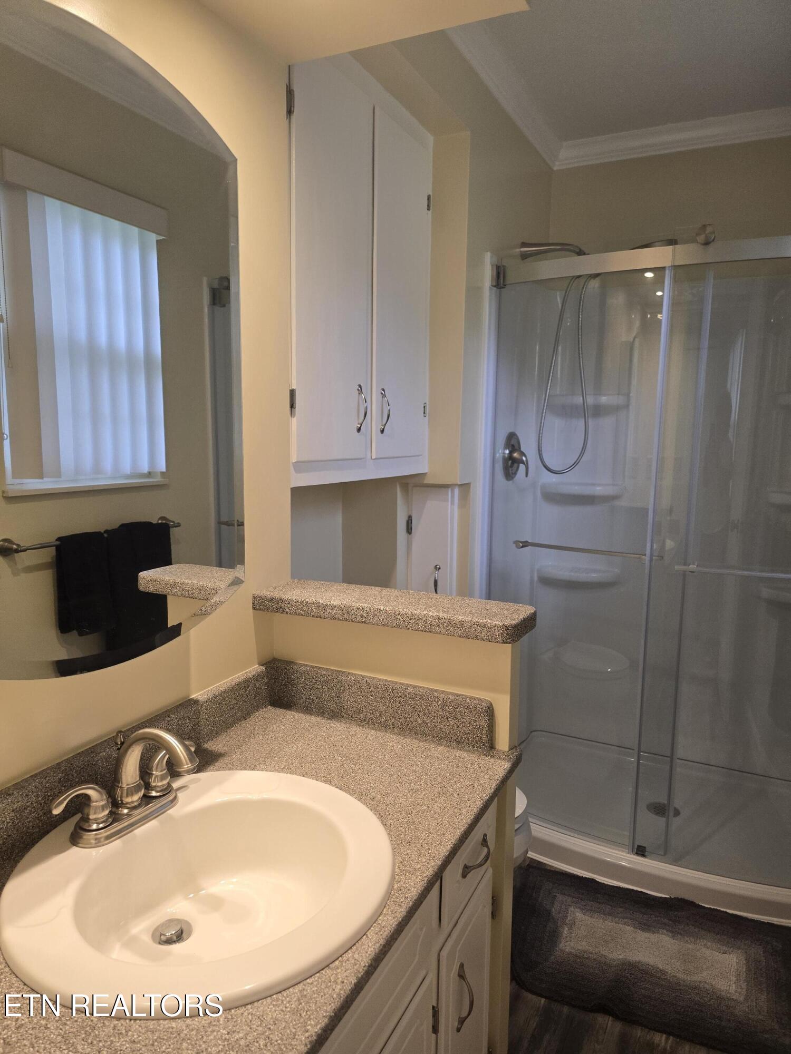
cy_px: 527
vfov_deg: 73.9
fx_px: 701
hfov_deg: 58.9
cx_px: 396
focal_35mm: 23
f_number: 1.7
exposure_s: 1/120
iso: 160
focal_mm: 6.3
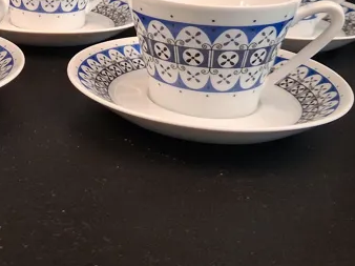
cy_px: -1
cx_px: 38
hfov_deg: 29.1
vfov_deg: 22.0
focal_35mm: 64
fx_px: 656
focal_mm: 4
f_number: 1.8
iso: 250
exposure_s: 1/50
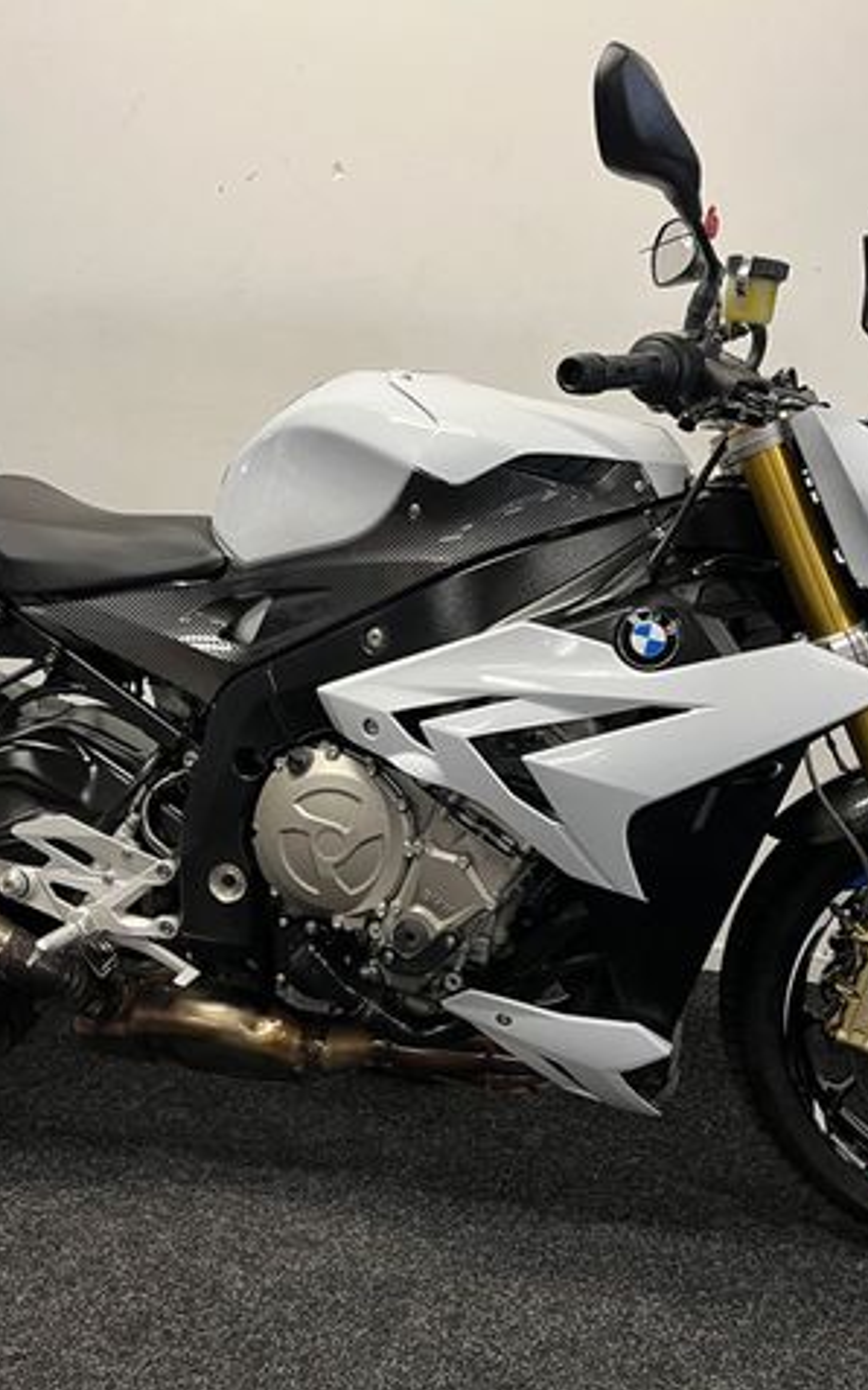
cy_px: 694
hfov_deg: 34.4
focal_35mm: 37
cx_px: 449
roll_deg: -0.2
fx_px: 1401
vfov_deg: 52.8
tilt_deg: -13.3
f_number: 1.6
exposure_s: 1/50
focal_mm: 5.1
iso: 100
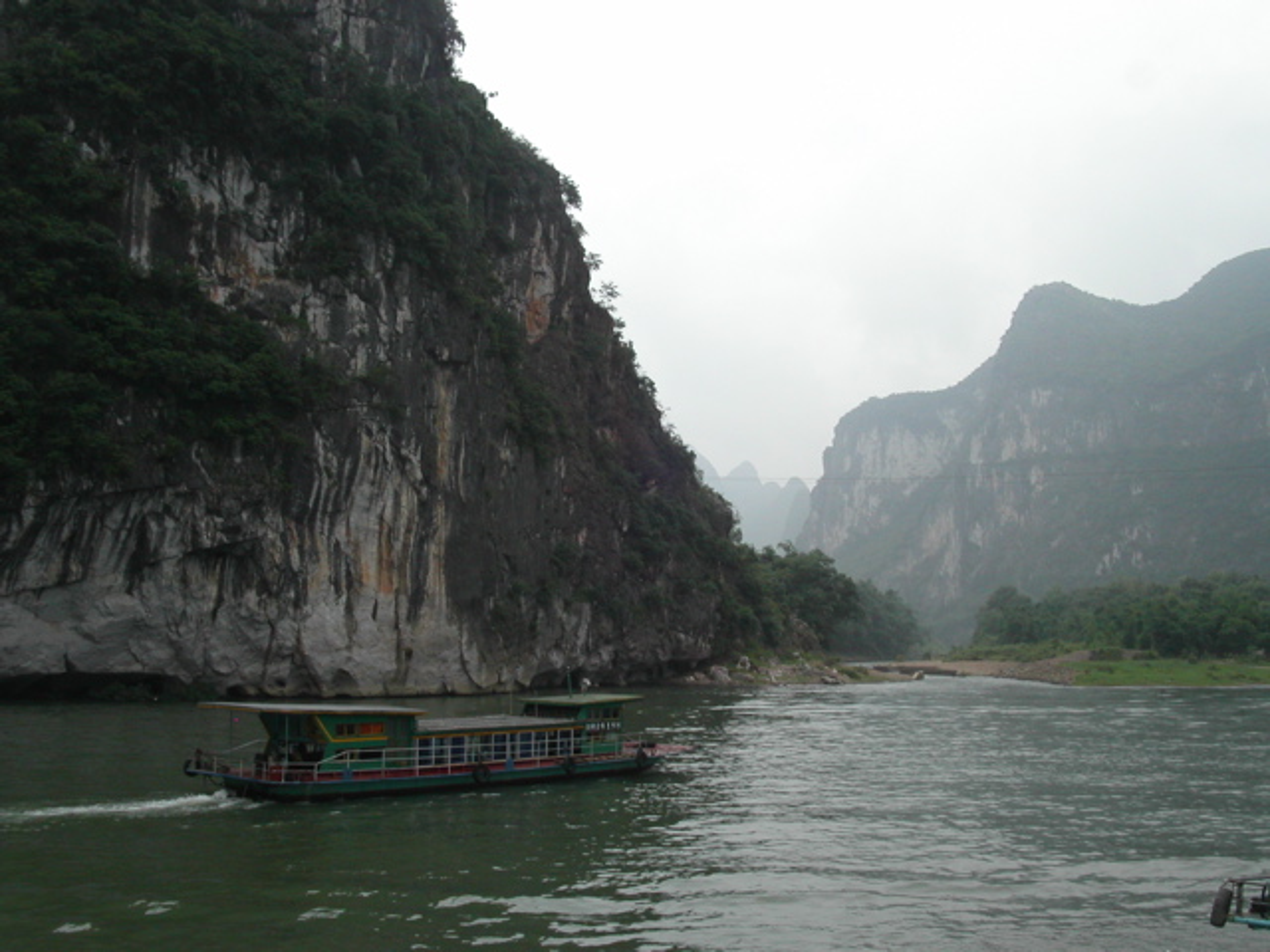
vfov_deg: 37.7
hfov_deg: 49.0
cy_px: 476
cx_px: 635
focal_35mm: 38
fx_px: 1394
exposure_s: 1/350
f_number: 8
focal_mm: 7.8
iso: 141
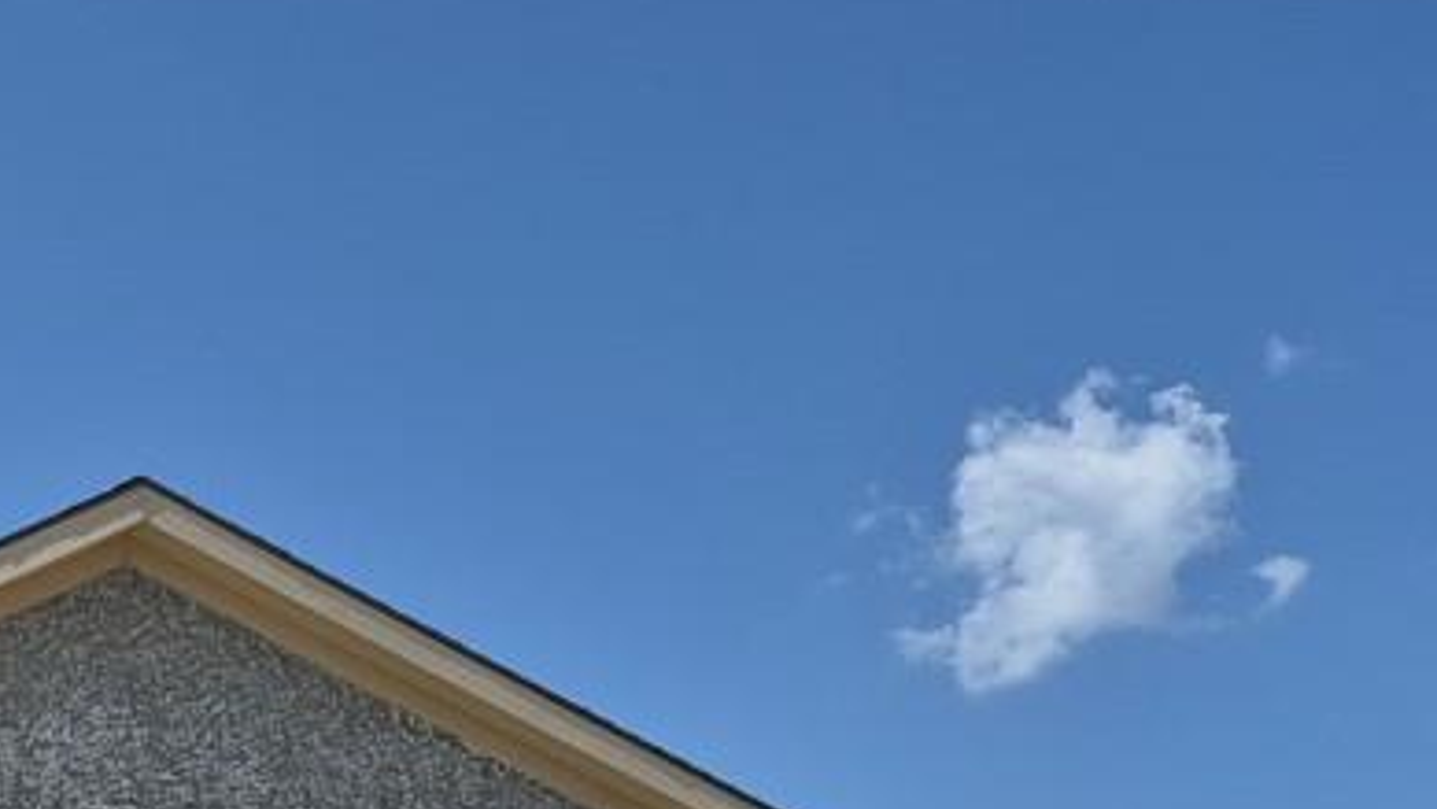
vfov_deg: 17.6
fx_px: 2515
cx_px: -159
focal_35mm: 66
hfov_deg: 28.8
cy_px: 890
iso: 25
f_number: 1.8
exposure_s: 1/2352
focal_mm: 5.4
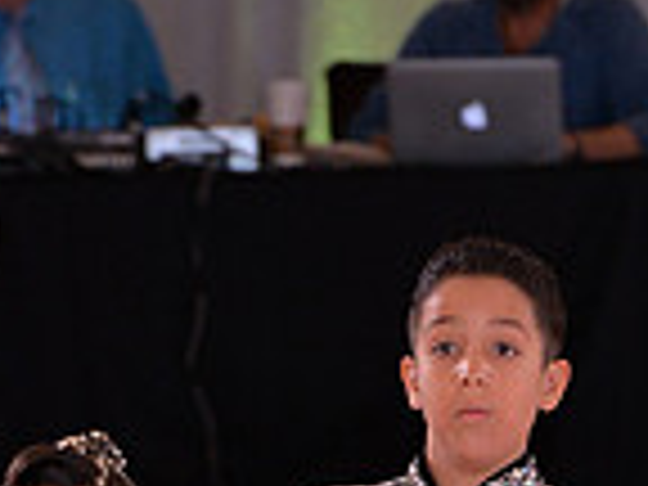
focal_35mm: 771
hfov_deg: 2.6
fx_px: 14433
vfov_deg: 1.9
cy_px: 792
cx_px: 182
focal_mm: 200
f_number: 5.6
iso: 2000
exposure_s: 1/250
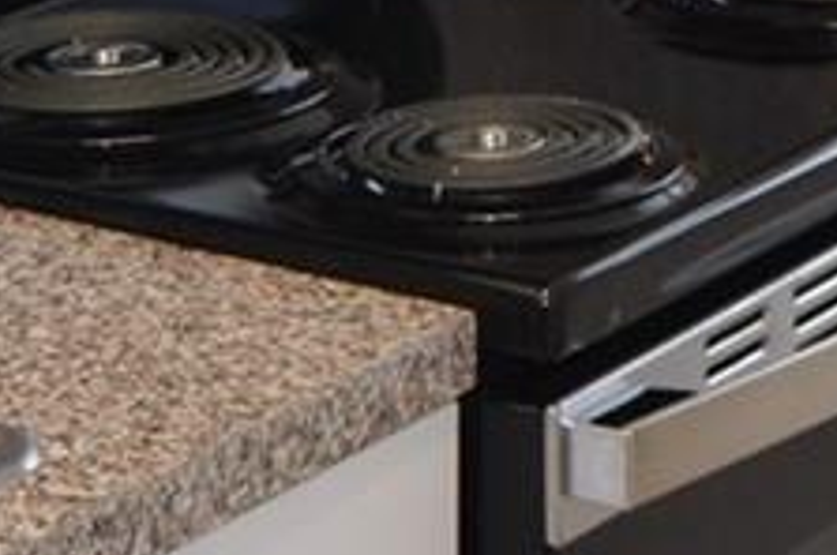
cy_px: -626
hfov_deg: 8.7
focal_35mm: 237
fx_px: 5502
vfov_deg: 5.6
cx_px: 698
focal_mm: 22
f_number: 4
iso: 400
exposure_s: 1/100
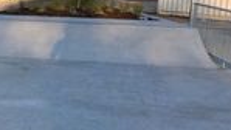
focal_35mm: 102
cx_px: -81
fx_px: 625
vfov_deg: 11.9
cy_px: 99
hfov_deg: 19.1
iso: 32
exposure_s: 1/449
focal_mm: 4.15
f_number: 2.2
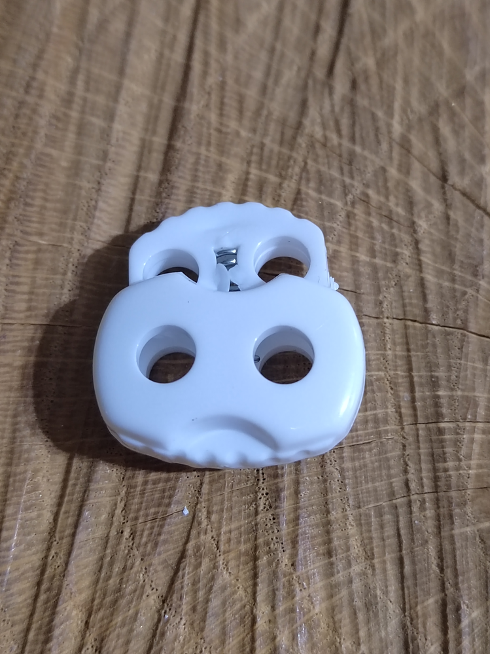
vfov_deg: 41.2
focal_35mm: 46
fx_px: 868
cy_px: 327
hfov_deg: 31.5
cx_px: 245
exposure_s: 1/50
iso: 3822
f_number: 1.9
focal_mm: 5.52
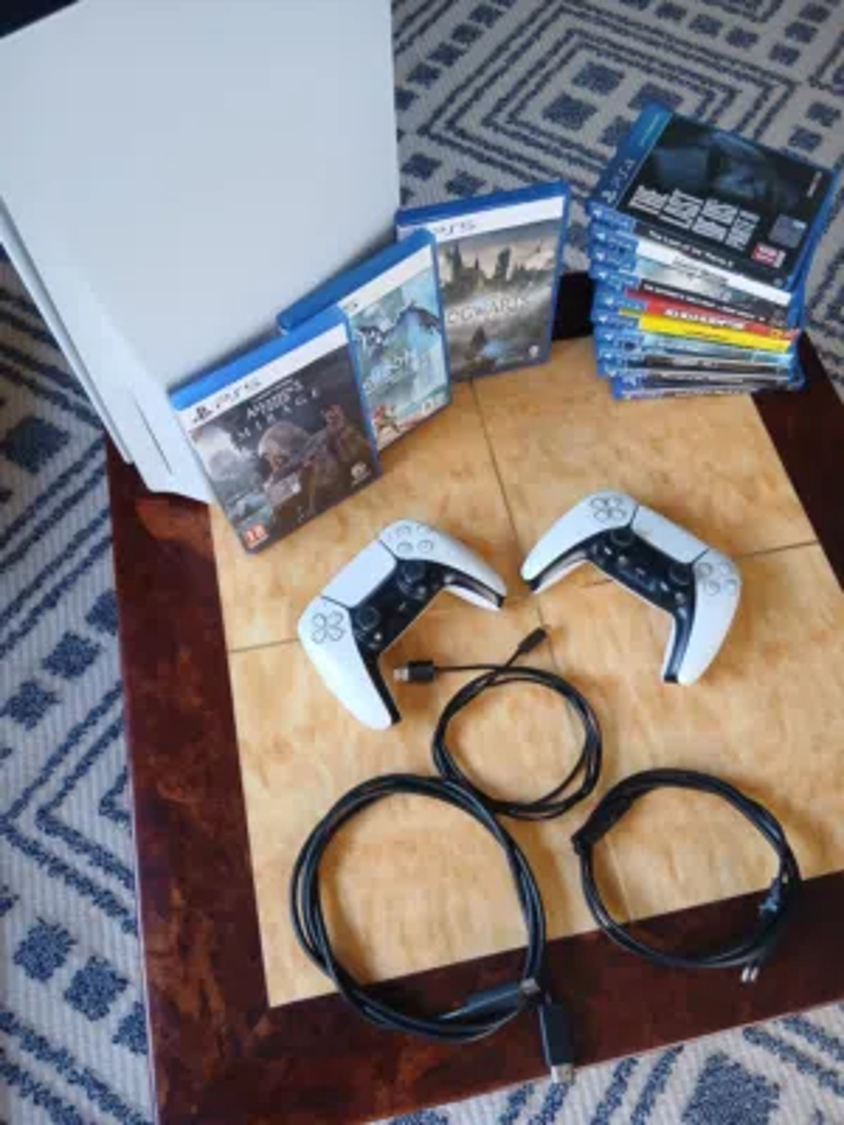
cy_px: 562
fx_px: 845
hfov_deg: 53.1
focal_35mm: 26
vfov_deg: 67.3
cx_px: 422
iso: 250
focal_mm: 3.98
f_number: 1.8
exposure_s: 1/50
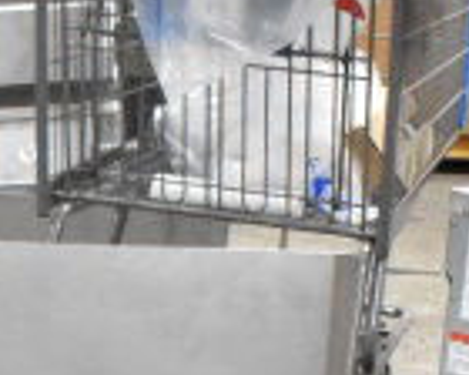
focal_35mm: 266
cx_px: -375
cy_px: 393
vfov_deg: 5.8
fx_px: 3693
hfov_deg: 7.1
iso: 6400
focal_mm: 29
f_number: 8
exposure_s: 1/250
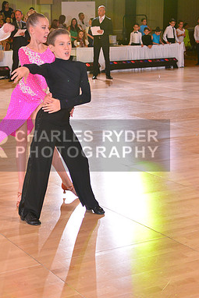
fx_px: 630
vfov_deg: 26.6
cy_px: 146
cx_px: 63
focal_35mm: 76
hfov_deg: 17.9
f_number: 4.5
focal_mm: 50
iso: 2000
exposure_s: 1/250
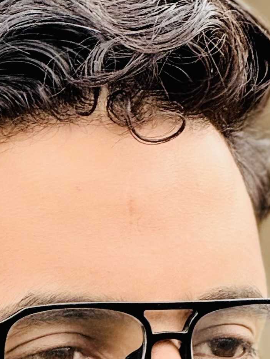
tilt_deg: -1.2
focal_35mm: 518
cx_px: 49
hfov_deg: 2.9
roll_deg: -0.1
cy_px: 612
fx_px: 5385
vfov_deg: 3.8
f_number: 2.8
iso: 64
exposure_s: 1/99
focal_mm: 15.66
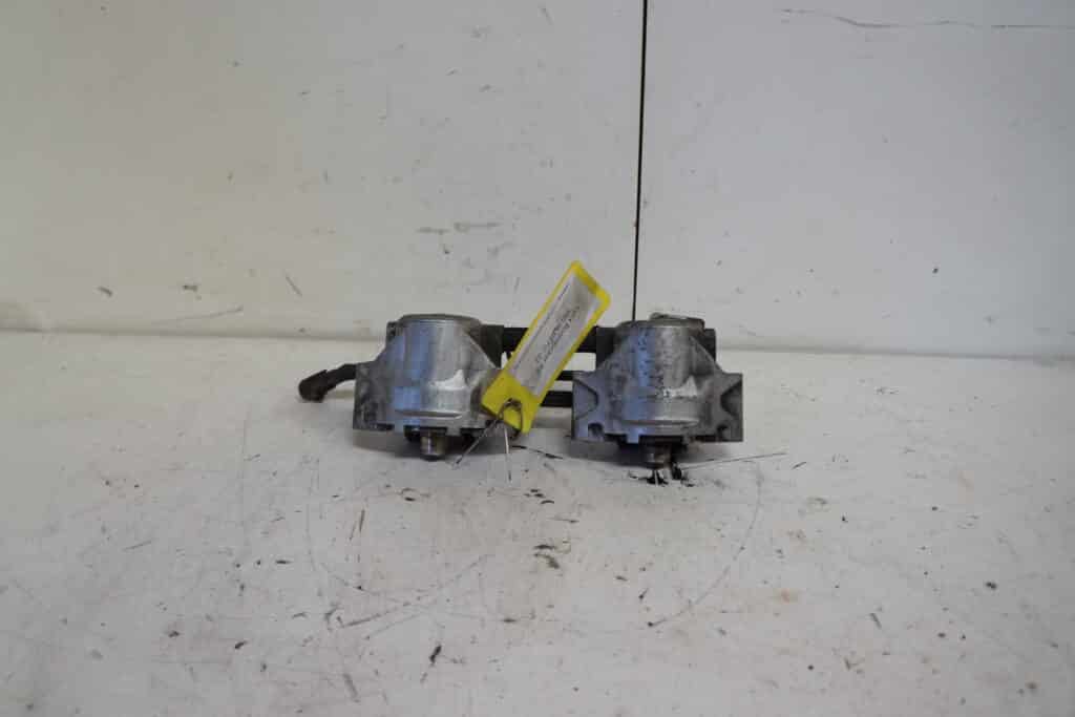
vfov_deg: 47.9
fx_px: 806
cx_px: 538
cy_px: 358
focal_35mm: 27
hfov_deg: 67.4
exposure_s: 1/50
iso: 640
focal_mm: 18
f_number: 4
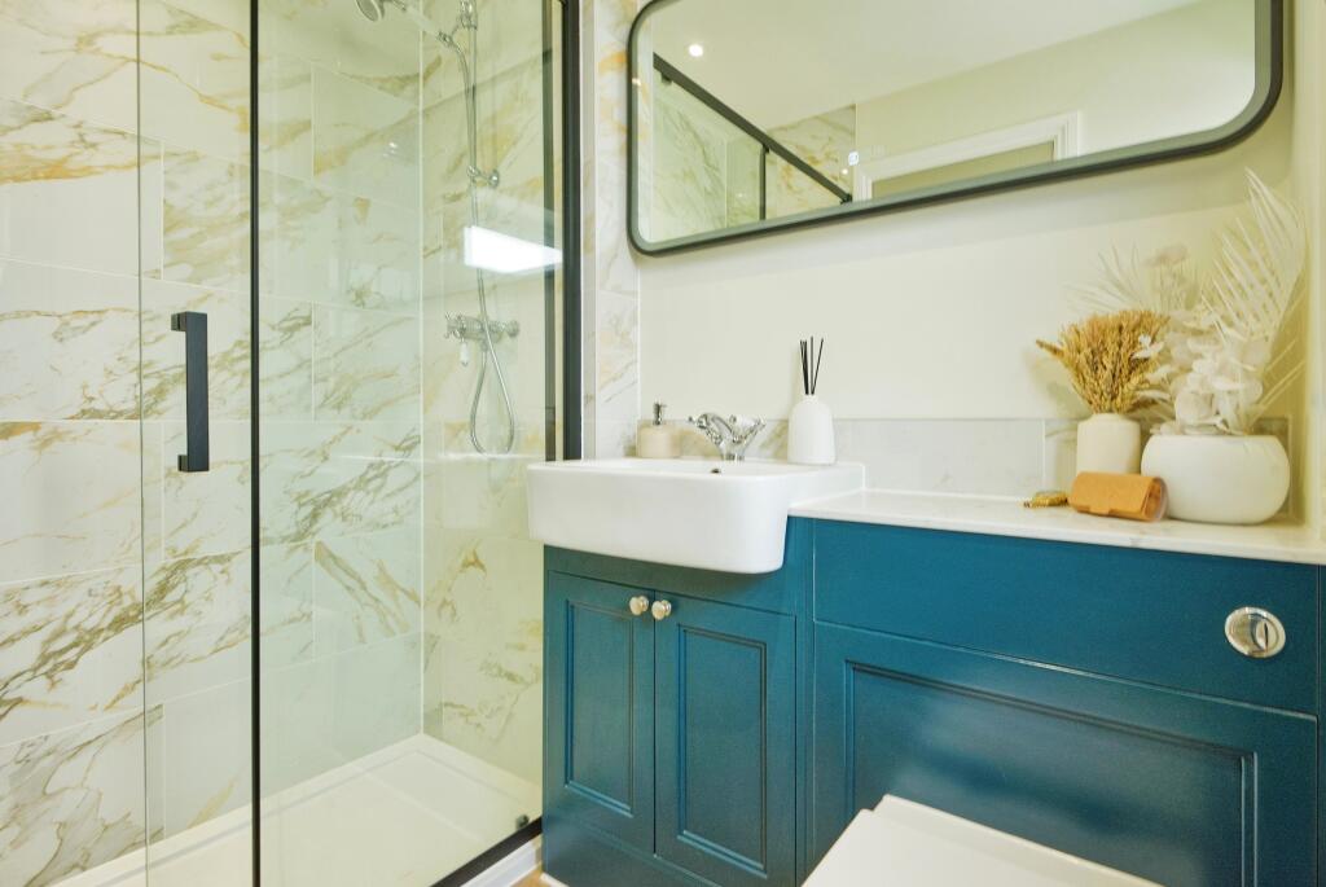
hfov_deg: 96.7
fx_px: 590
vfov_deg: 73.9
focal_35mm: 16
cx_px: 663
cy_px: 444
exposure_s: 1/10
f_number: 9
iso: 400
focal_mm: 16
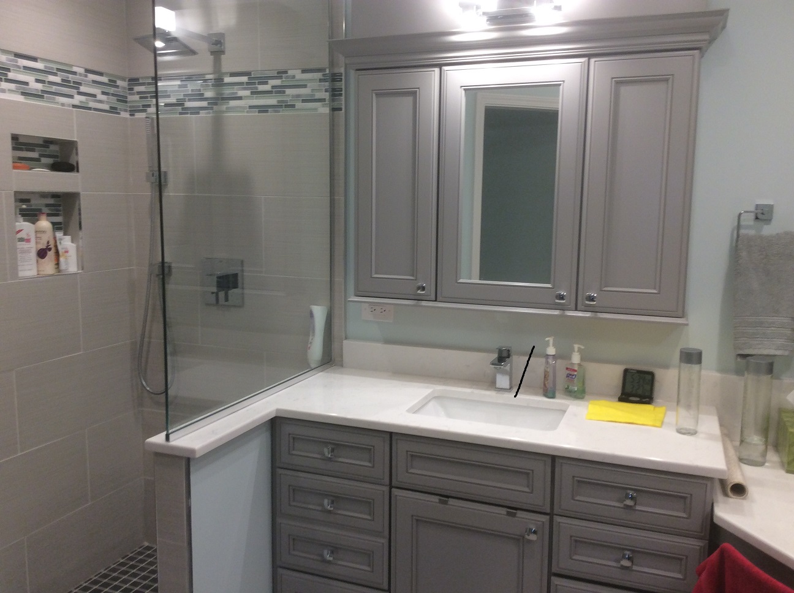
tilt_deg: -7.1
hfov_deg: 56.9
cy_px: 296
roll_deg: -0.1
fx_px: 733
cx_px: 397
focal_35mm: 32
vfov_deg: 44.1
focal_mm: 3.3
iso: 32
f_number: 2.4
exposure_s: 1/24
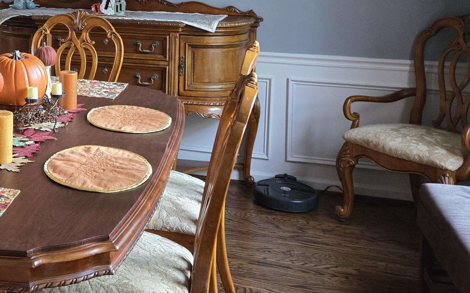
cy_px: -10
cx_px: 18
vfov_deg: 23.3
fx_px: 679
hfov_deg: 35.2
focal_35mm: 53
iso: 800
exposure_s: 1/60
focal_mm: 5.4
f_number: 1.8
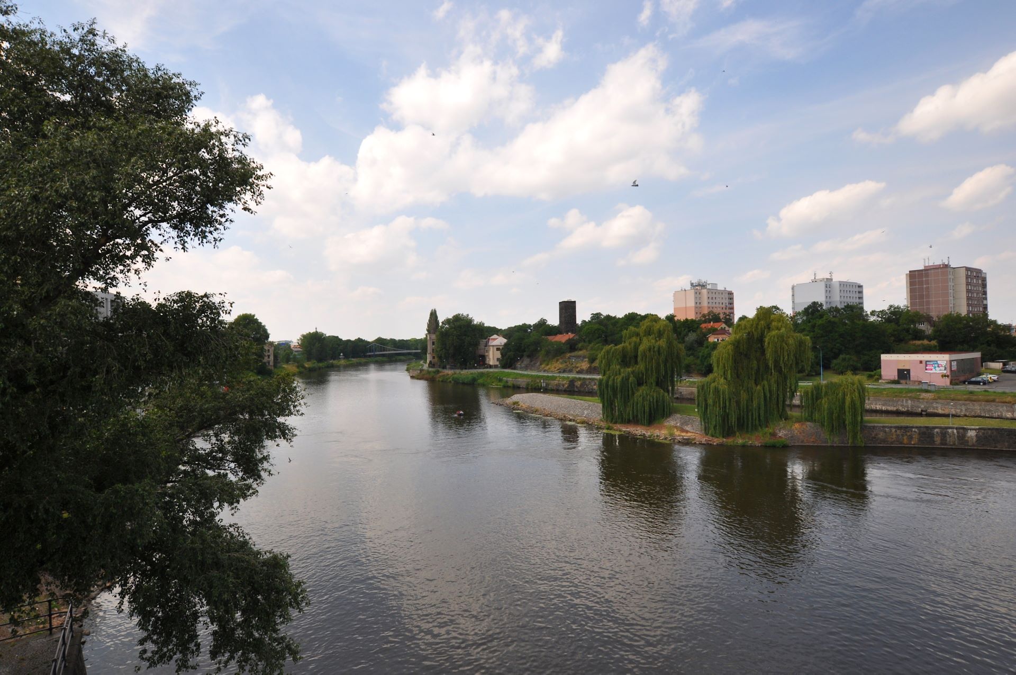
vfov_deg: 67.2
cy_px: 338
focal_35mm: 18
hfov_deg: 90.1
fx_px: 507
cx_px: 508
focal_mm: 12
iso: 250
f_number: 9
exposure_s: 1/320
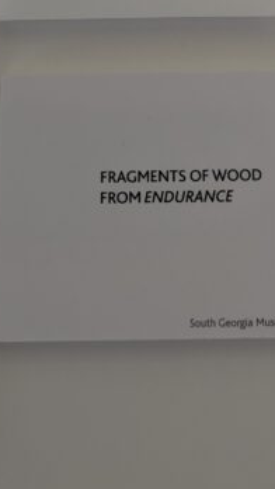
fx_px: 997
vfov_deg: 25.1
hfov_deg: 15.7
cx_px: 161
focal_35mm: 77
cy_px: -79
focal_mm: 6.81
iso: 73
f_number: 1.85
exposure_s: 1/113
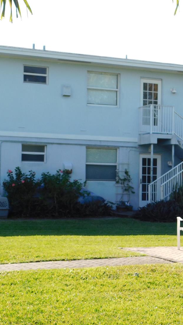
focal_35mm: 81
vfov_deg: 26.2
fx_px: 699
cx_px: 127
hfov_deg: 14.9
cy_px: 152
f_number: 3.8
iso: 125
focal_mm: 9
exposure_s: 1/500
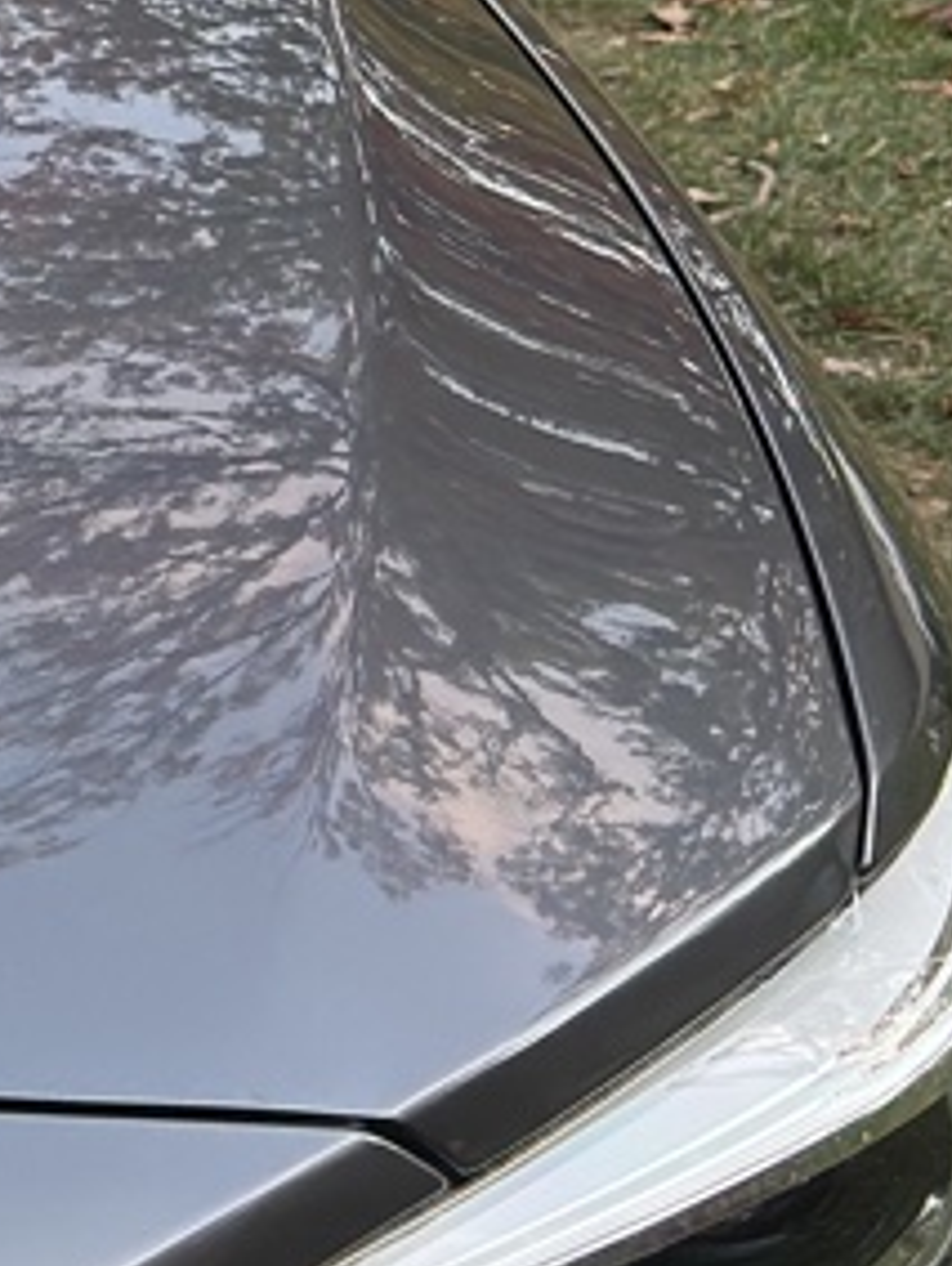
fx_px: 5451
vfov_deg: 13.0
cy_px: -76
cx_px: -1627
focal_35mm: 149
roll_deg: +0.4
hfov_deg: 8.7
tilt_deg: -13.0
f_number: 1.78
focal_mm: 6.76
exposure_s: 1/60
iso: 250
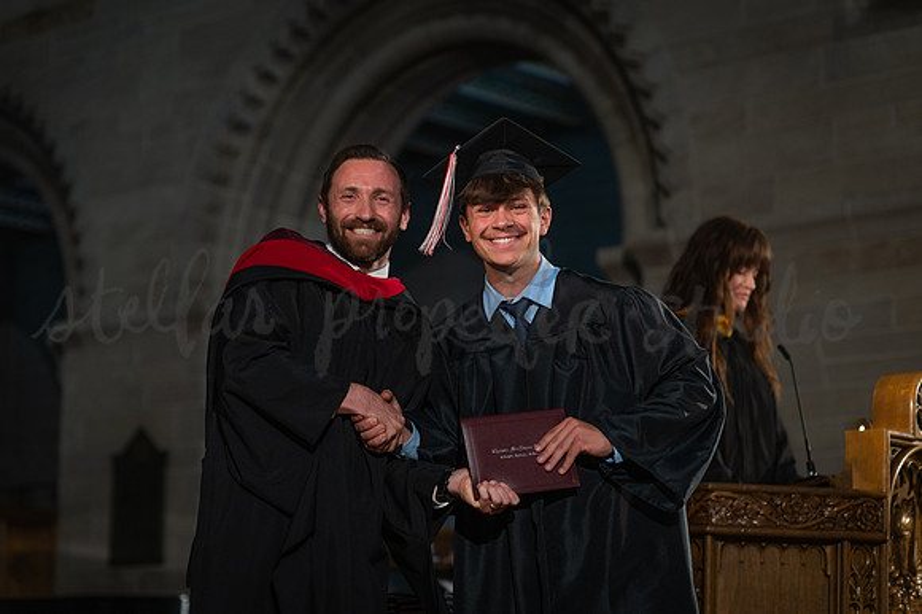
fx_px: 2176
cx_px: 461
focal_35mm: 85
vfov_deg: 16.1
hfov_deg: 23.9
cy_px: 307
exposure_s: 1/320
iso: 1250
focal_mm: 85
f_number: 2.5
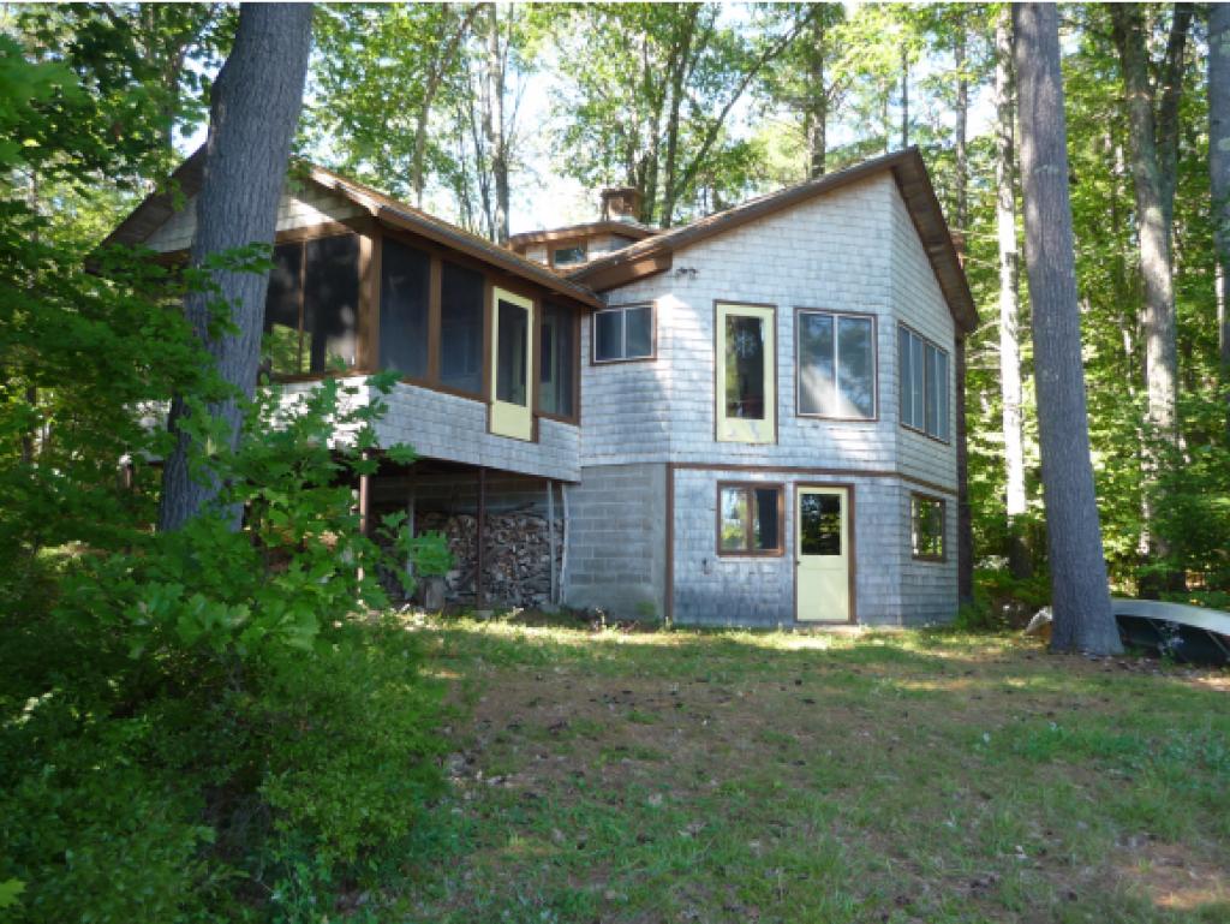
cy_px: 462
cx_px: 615
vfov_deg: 43.0
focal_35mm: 33
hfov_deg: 55.3
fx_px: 1173
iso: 100
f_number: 2.8
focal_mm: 5.5
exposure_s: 1/80
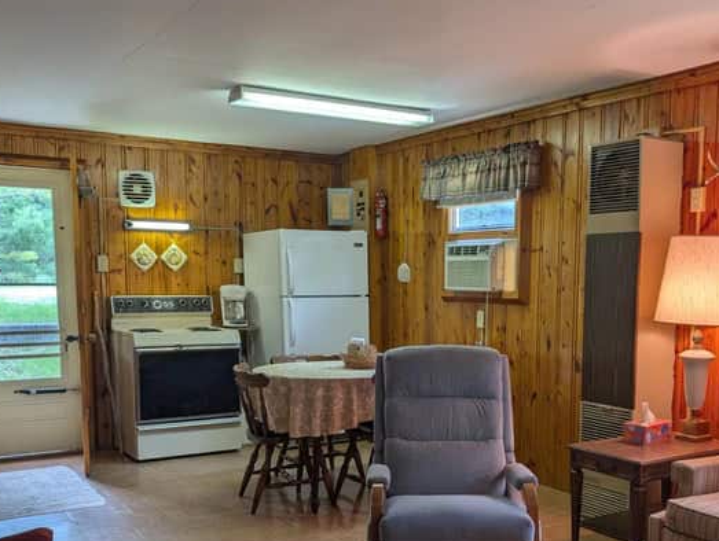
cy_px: 384
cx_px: 432
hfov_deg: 47.5
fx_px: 811
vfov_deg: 36.3
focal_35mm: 39
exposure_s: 1/120
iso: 69
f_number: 1.7
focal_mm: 6.9
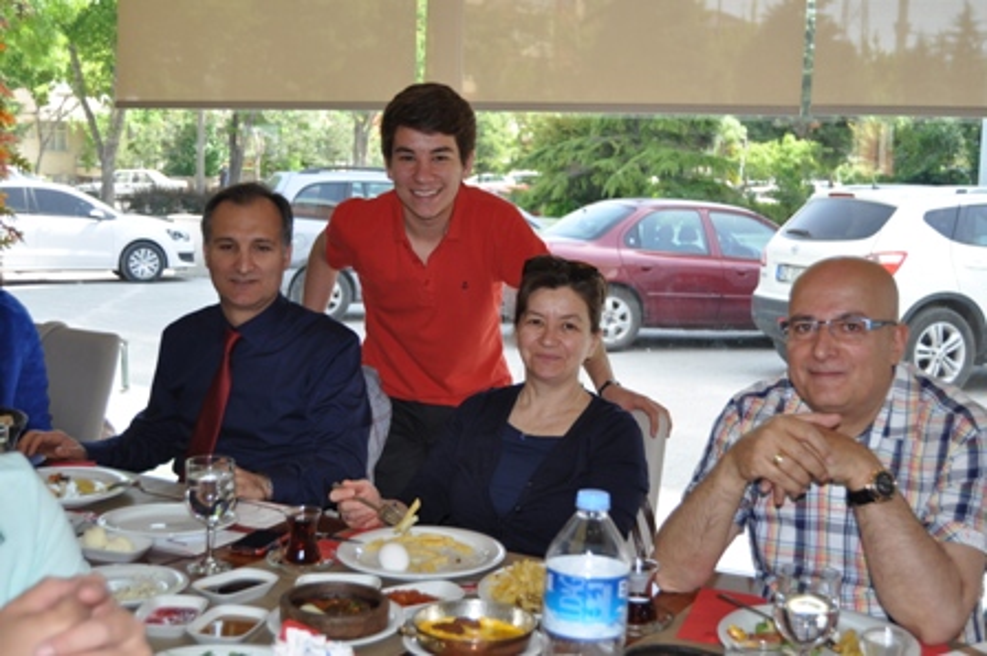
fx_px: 1315
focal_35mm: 48
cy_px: 328
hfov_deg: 41.1
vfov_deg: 28.0
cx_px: 494
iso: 250
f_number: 4.5
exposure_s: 1/200
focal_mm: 32
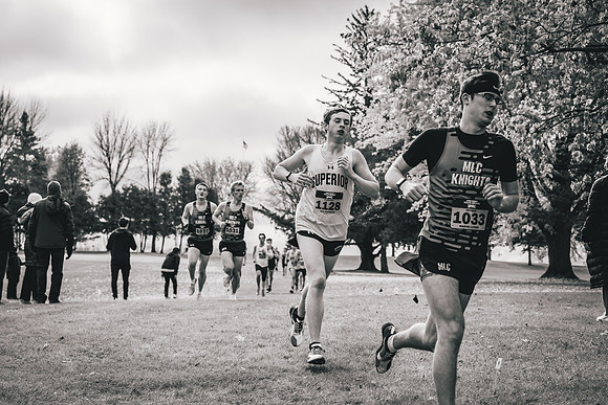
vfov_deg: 16.8
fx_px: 1376
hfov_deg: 24.9
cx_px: 304
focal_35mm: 81
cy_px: 202
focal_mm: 78
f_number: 6.3
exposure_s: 1/1250
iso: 400
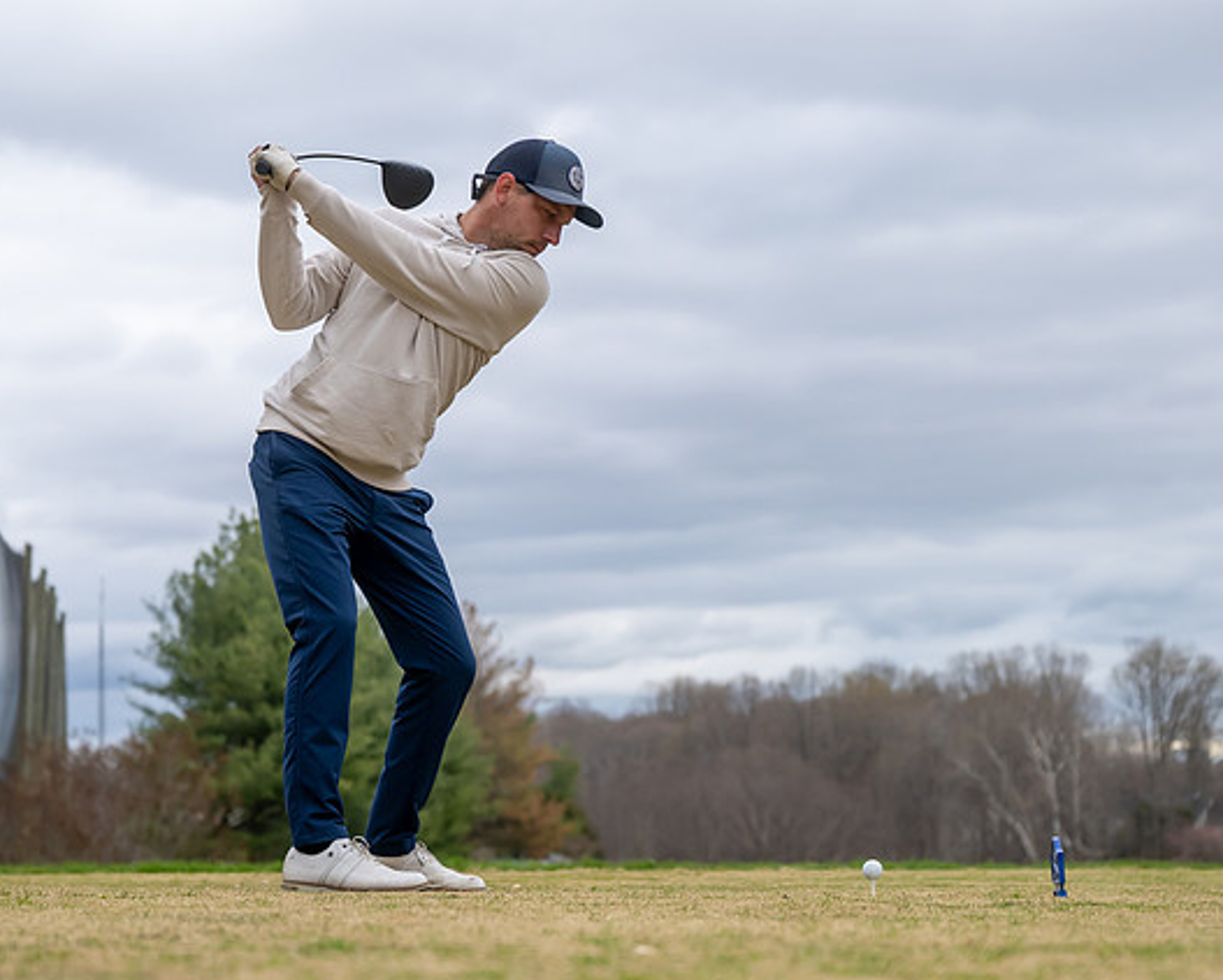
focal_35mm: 91
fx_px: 3295
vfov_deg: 16.9
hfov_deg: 21.0
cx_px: 646
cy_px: 512
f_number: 2.8
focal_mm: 45
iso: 220
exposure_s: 1/3200
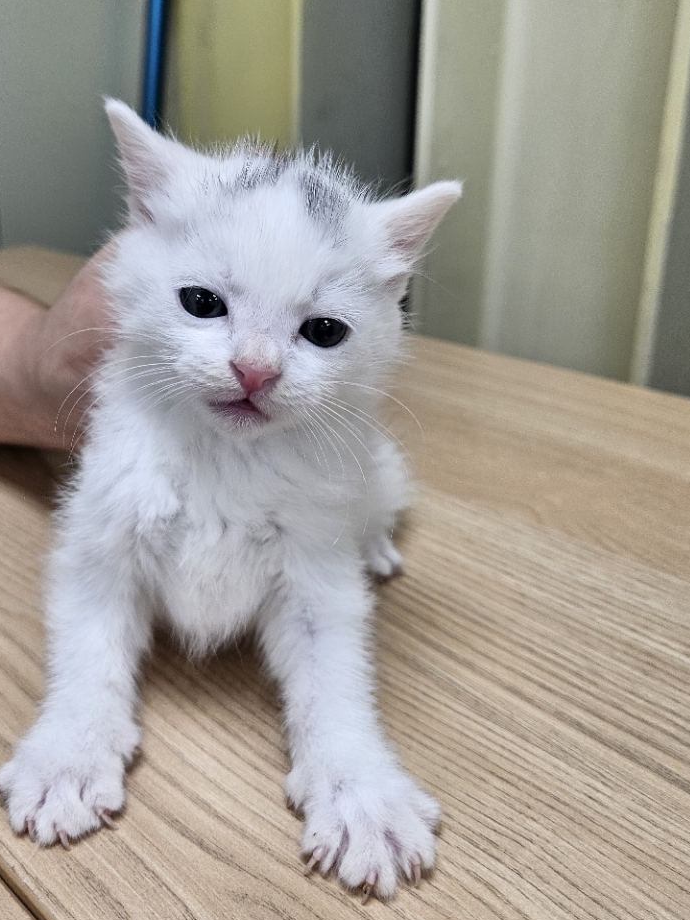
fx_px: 850
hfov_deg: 43.9
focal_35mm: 32
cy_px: 350
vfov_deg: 56.2
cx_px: 265
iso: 64
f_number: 1.8
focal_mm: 5.4
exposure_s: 1/120
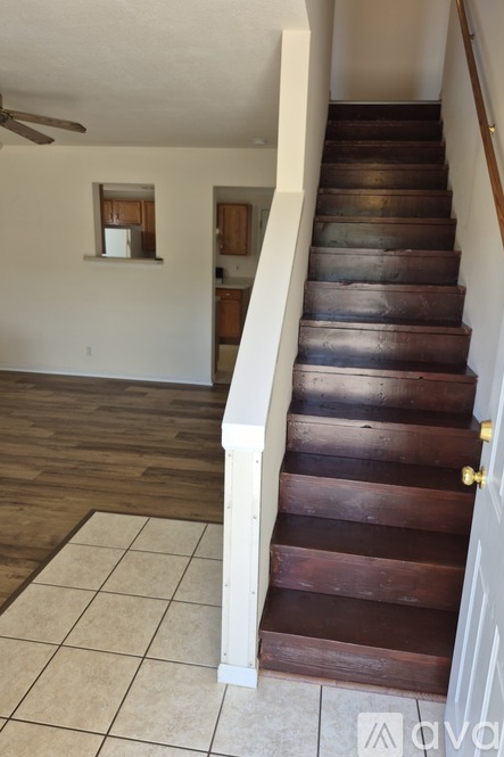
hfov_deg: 53.1
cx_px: 257
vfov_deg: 73.8
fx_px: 504
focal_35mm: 24
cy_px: 378
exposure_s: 1/120
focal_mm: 5.4
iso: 32
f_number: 1.8
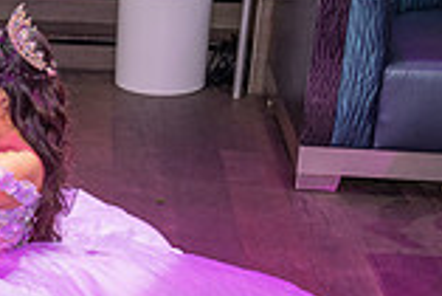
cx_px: -363
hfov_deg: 13.7
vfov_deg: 10.3
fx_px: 1634
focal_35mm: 133
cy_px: 218
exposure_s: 1/125
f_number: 3.5
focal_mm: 36
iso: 1000
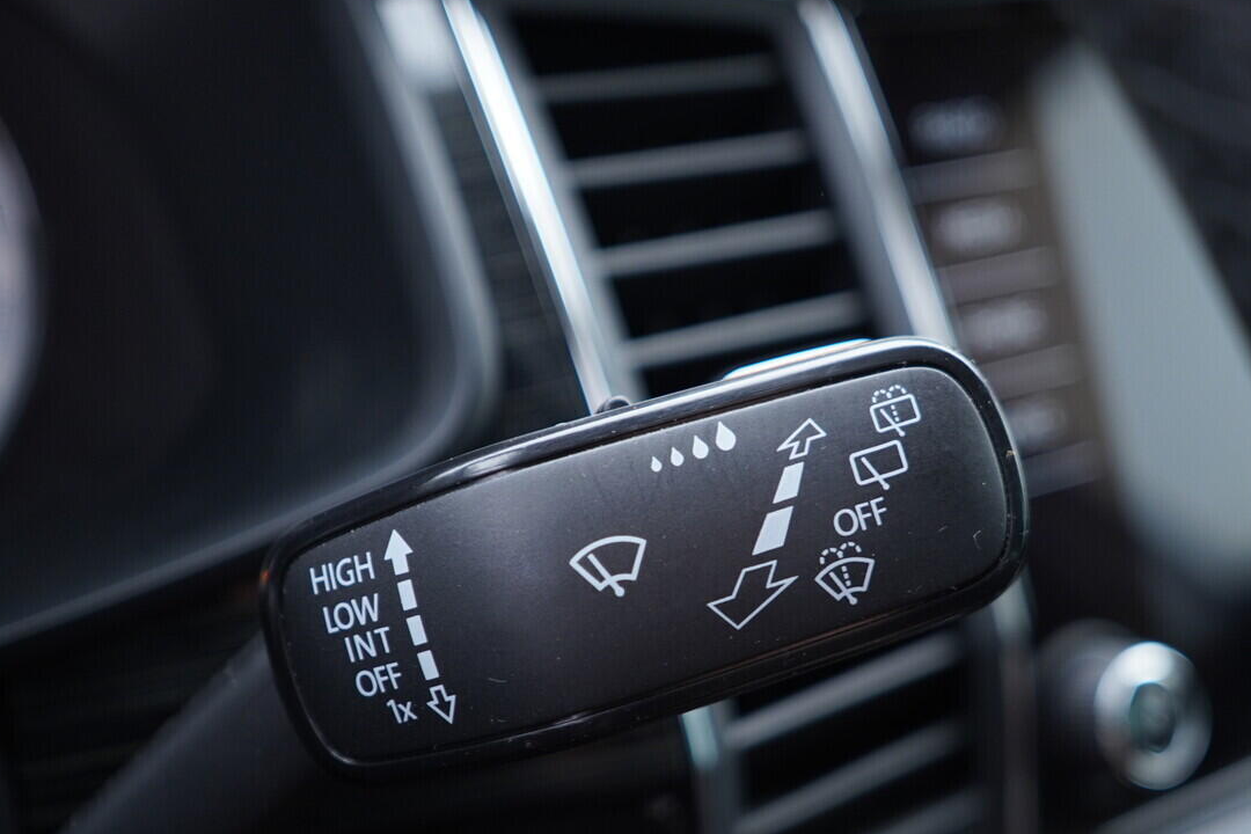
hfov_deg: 41.1
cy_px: 520
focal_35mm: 48
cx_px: 630
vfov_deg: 28.0
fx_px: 1668
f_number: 2.8
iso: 400
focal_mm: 24
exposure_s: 1/40
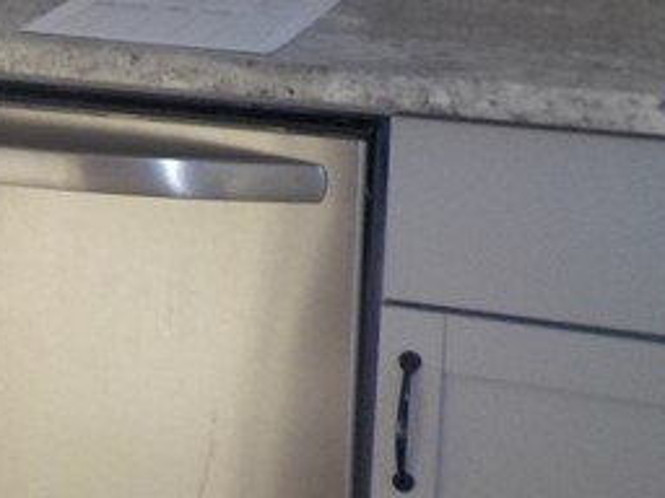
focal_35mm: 120
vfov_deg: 12.1
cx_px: -636
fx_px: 2305
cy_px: -83
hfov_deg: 14.0
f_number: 3.3
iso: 125
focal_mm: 4.1
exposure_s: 1/80
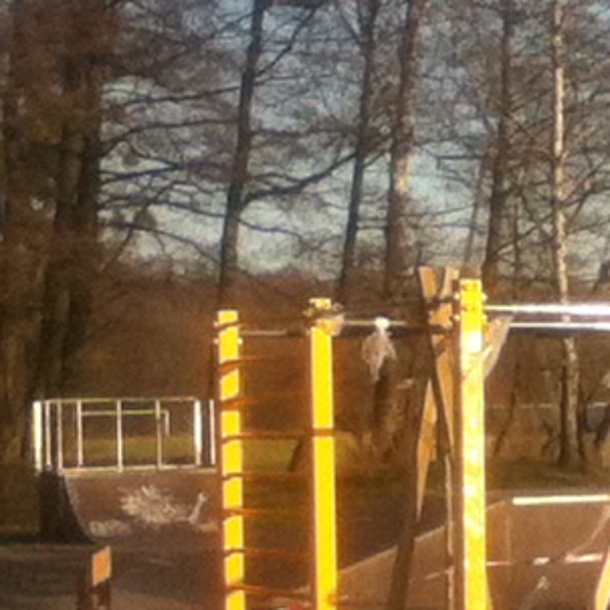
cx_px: 943
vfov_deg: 19.3
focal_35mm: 90
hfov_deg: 17.2
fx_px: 1794
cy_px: 388
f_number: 2.4
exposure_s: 1/911
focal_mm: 3.85
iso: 80
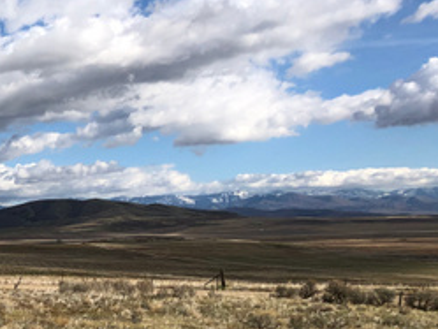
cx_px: -114
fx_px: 911
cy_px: 238
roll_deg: +1.0
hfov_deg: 24.1
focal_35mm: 72
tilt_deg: +0.3
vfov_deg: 20.3
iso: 20
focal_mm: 3.99
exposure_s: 1/2825
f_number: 1.8
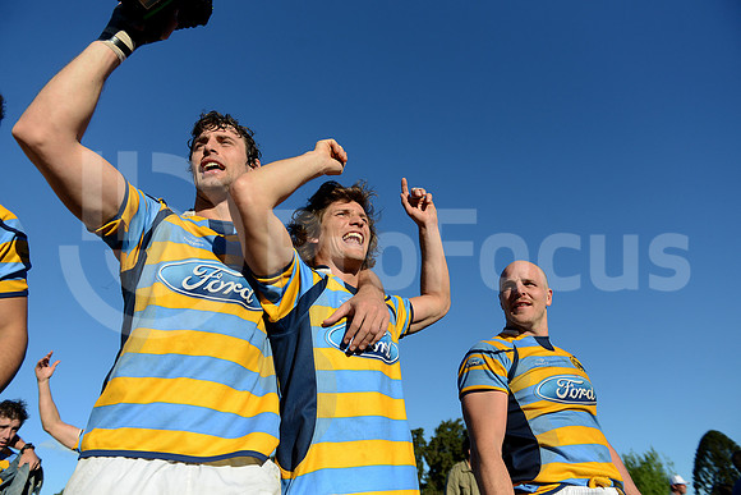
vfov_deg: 53.2
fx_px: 494
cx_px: 370
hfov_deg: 73.7
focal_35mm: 24
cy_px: 248
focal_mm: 24
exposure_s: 1/3200
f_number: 4
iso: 320
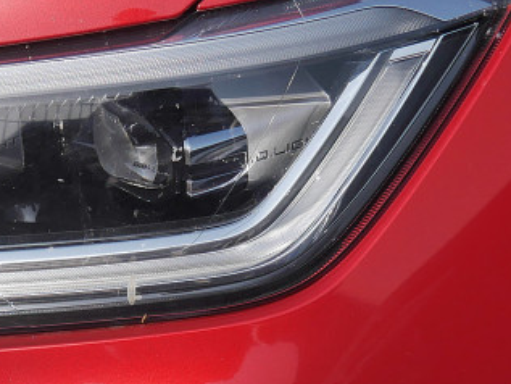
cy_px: 460
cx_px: 182
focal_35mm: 142
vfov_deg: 10.3
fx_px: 2097
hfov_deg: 13.9
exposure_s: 1/2500
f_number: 4.2
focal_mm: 22
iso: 200
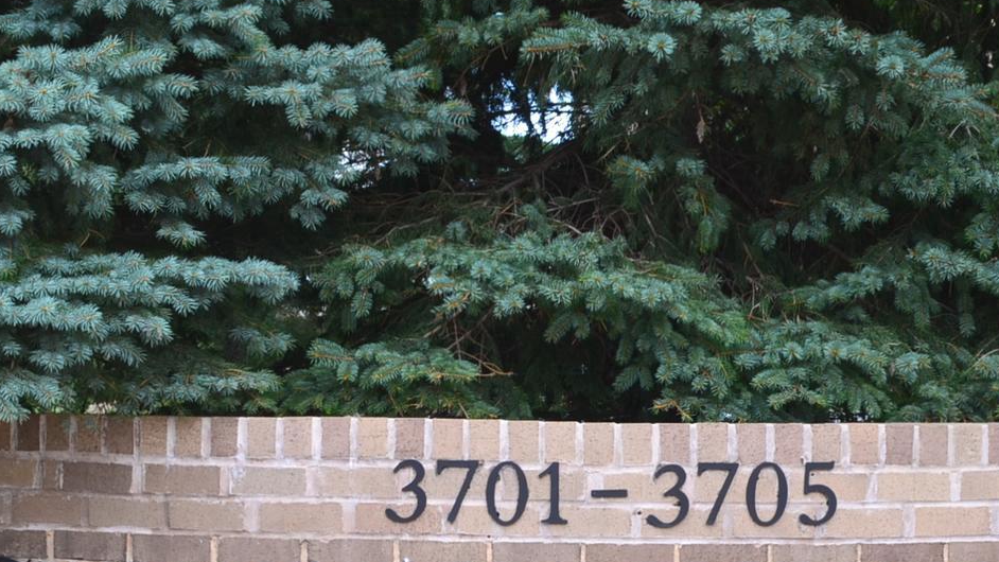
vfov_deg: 15.7
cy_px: 584
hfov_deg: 28.2
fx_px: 1987
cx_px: 573
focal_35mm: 75
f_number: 10
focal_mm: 22
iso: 250
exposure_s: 1/60
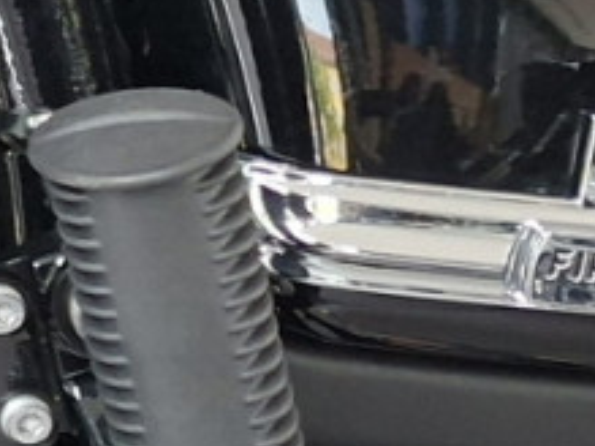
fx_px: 2886
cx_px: -1296
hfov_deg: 9.1
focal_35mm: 168
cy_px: -169
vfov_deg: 8.7
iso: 250
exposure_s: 1/100
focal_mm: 5.54
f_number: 1.8
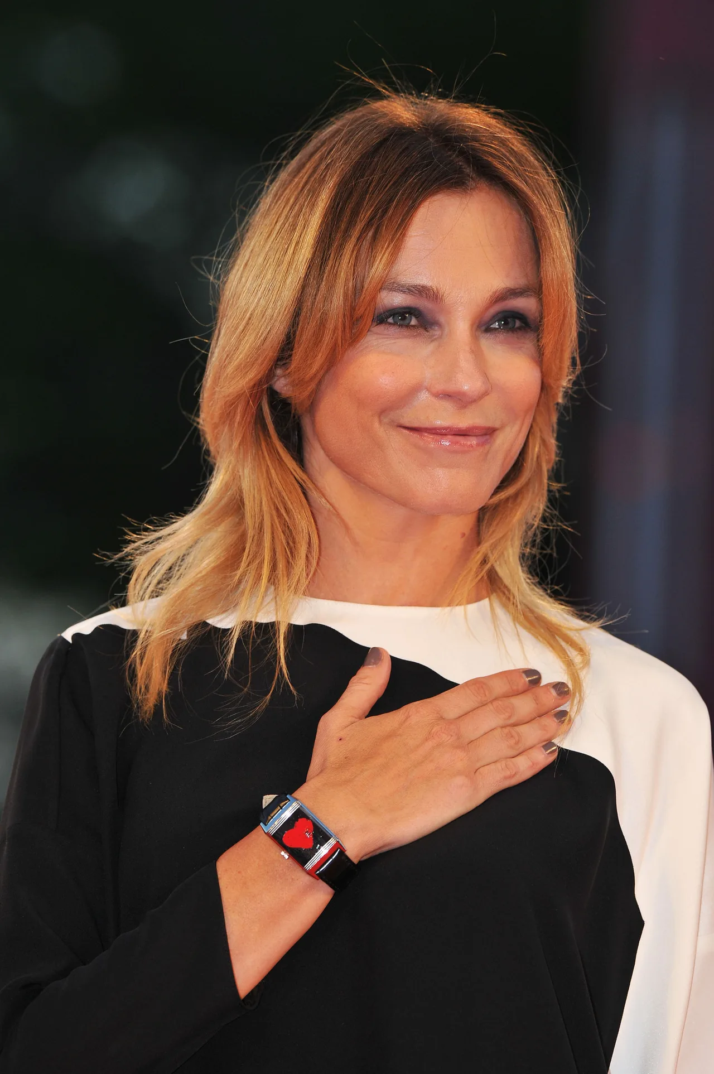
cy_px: 537
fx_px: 8940
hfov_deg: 4.6
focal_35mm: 300
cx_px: 357
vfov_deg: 6.9
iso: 640
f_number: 5.6
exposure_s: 1/320
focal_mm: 300
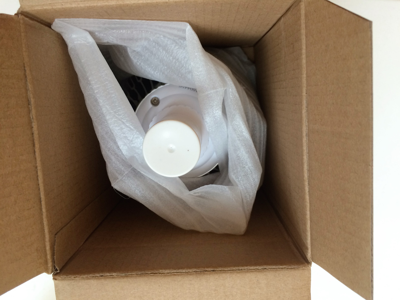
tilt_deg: -80.7
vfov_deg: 48.2
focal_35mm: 29
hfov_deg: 61.7
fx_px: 335
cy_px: 150
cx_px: 200
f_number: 2.2
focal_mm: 4.15
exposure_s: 1/33
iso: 40
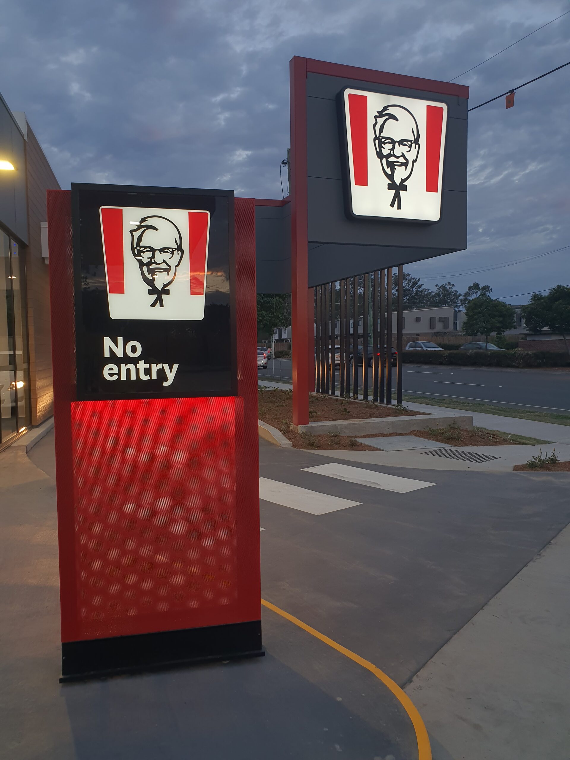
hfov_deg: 53.1
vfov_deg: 67.3
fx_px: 571
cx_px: 285
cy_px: 380
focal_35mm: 26
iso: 80
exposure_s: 1/100
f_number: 2.4
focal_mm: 4.3
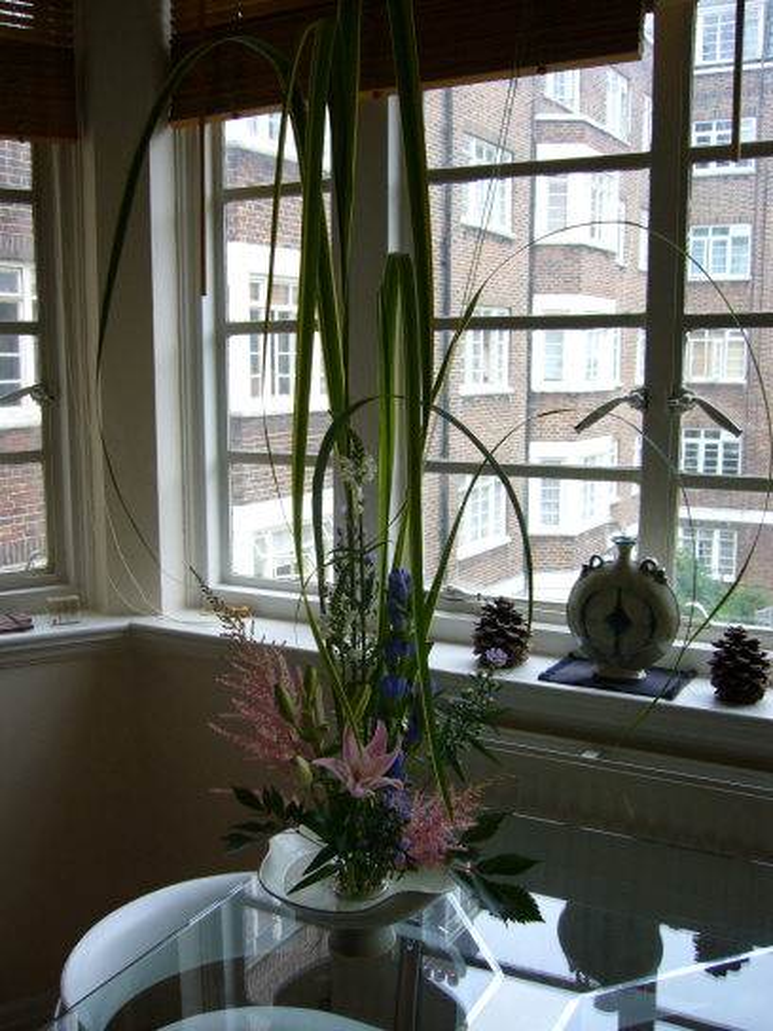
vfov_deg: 52.6
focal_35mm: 35
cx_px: 386
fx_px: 1042
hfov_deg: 40.7
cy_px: 516
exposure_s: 1/40
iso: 80
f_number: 2.8
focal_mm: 5.8
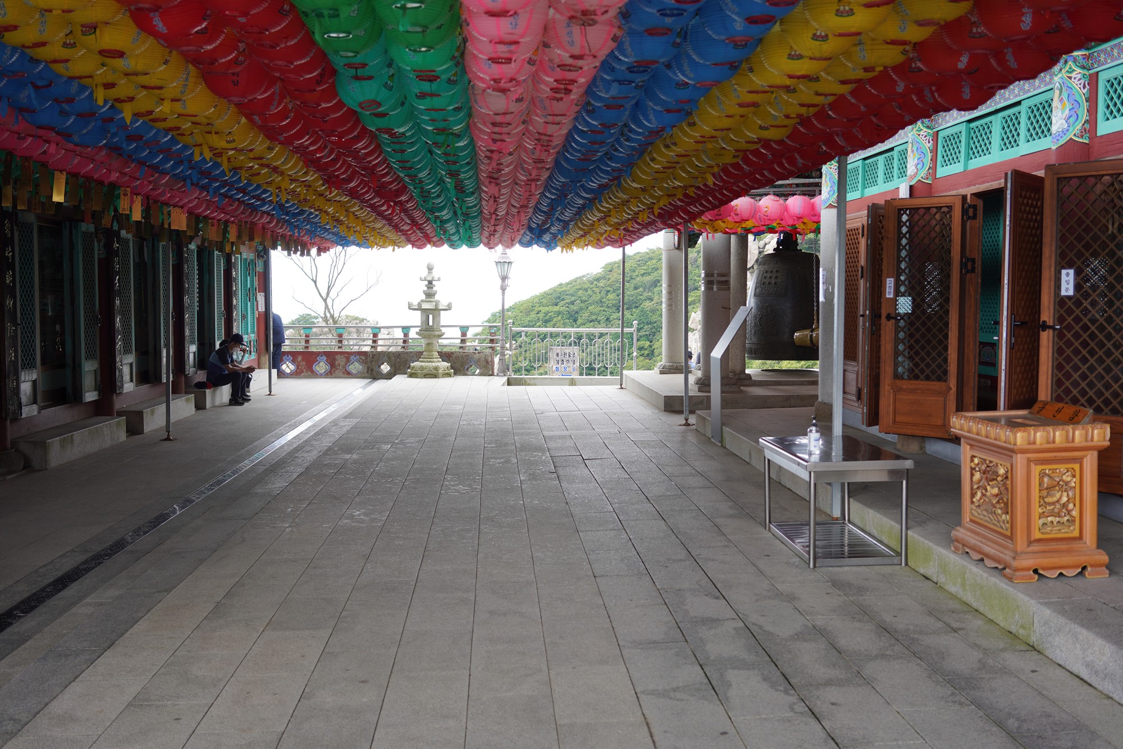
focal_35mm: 35
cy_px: 374
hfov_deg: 54.4
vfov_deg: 37.9
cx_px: 562
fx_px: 1092
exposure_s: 1/100
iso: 100
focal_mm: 35
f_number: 4
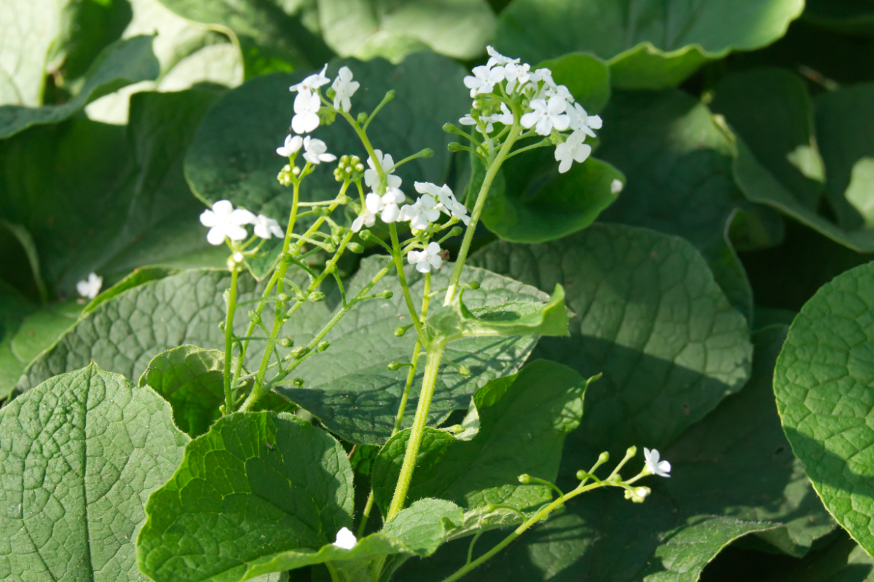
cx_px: 437
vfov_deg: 16.6
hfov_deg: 24.6
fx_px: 2003
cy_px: 291
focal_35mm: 82
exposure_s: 1/500
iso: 2000
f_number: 11
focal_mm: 55
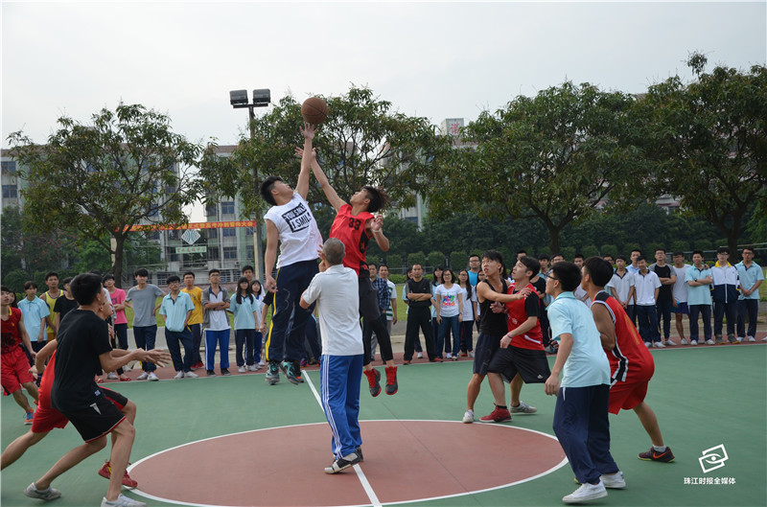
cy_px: 254
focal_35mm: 45
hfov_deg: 43.7
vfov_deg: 29.7
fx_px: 956
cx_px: 384
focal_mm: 30
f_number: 5
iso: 400
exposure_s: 1/1250
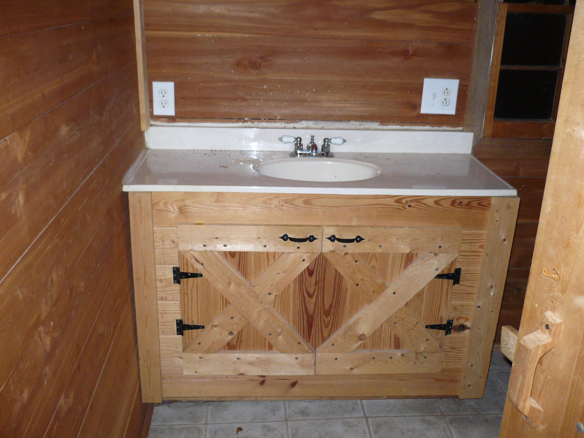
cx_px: 292
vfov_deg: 40.7
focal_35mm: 35
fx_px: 590
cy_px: 219
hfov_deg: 52.6
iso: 160
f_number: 2.8
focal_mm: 5.8
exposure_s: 1/30
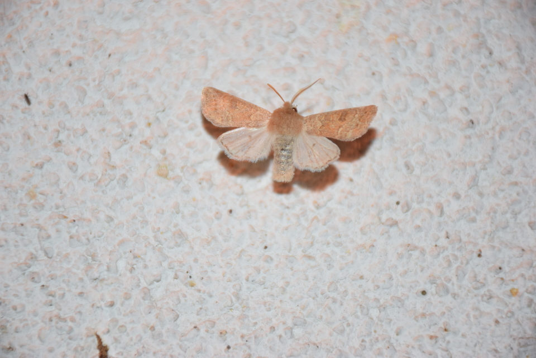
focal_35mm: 210
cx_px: 268
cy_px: 179
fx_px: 3126
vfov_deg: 6.5
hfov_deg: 9.8
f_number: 5.6
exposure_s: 1/60
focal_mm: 140
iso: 500
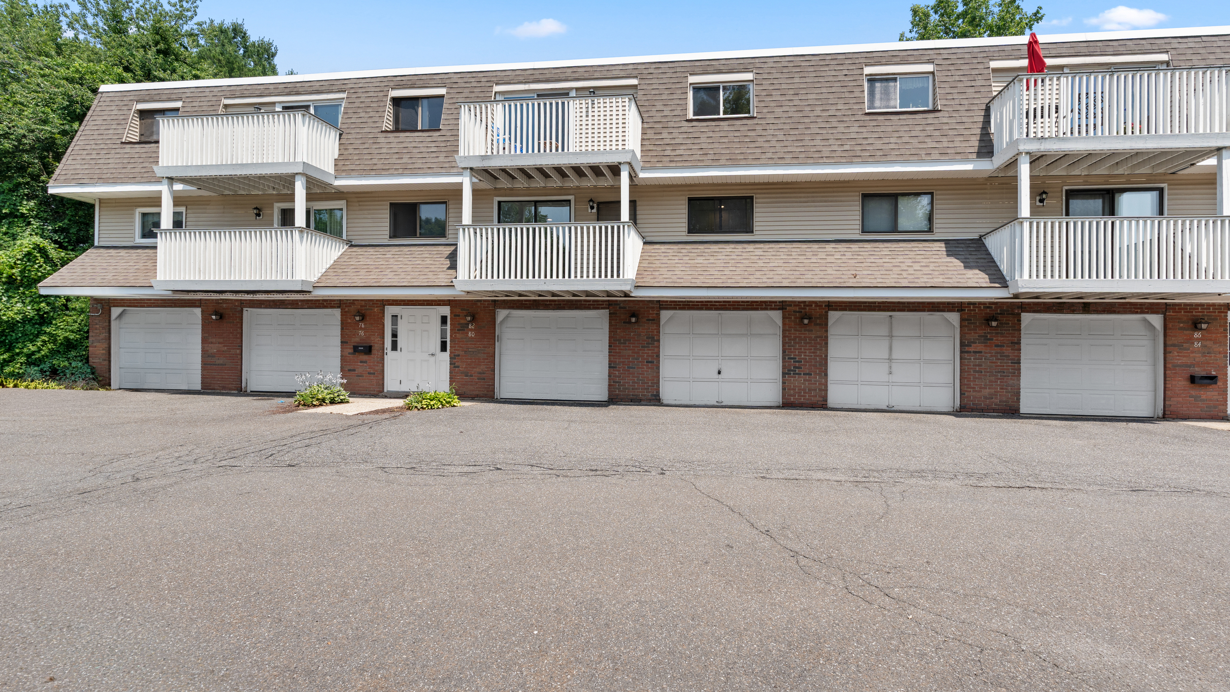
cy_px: 348
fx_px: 572
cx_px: 622
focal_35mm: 18
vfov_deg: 62.4
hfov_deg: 94.2
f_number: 8
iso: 400
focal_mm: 16.5
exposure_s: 1/250
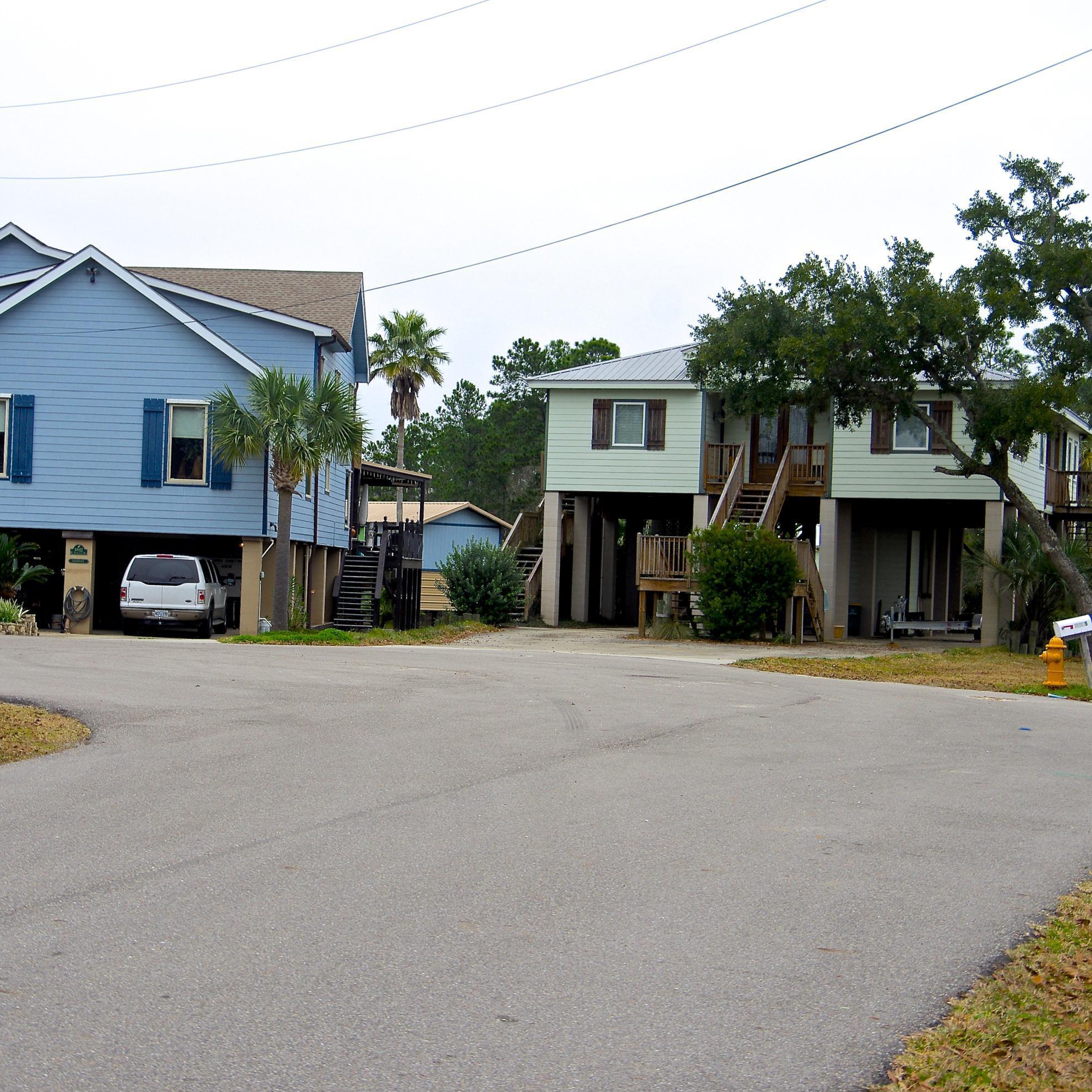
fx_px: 2129
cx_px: 400
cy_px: 546
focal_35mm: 60
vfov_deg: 28.8
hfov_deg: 28.7
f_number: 5.6
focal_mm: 31
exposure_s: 1/125
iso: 100
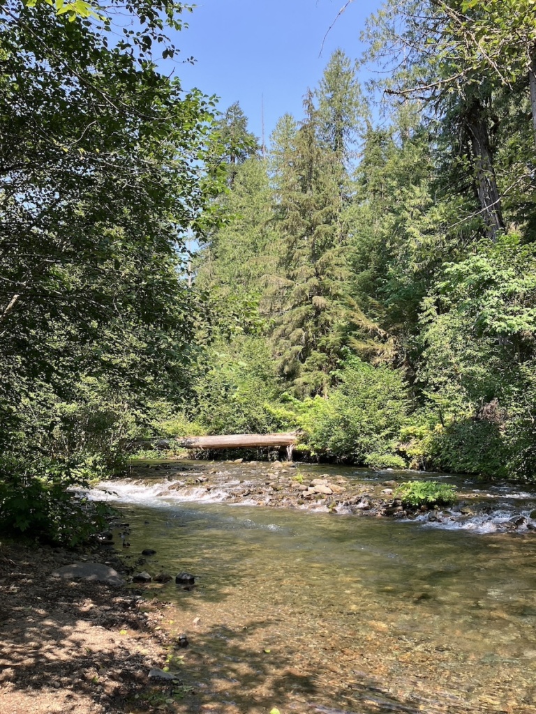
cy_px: 357
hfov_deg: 49.7
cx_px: 268
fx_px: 578
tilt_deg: +10.8
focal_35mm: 28
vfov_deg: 63.4
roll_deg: +0.4
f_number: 1.8
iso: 32
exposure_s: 1/415
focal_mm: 3.99
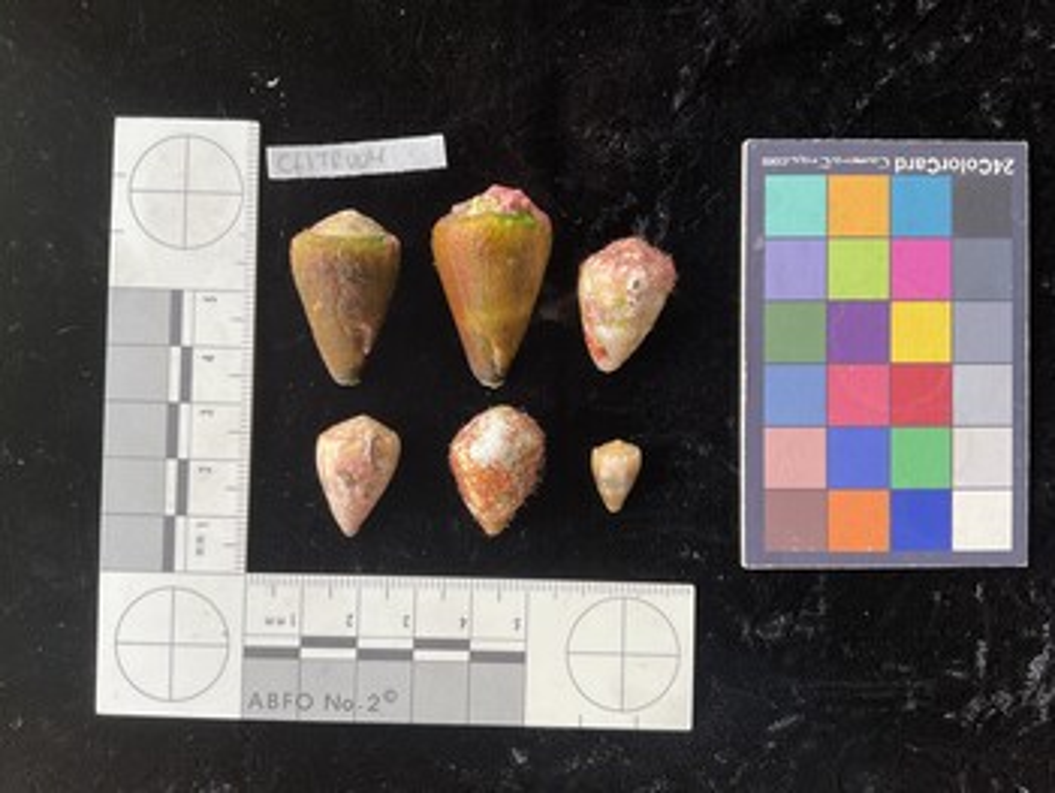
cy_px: 396
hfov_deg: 61.6
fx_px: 884
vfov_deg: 48.3
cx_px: 528
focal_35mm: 29
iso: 40
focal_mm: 3
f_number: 1.8
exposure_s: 1/120
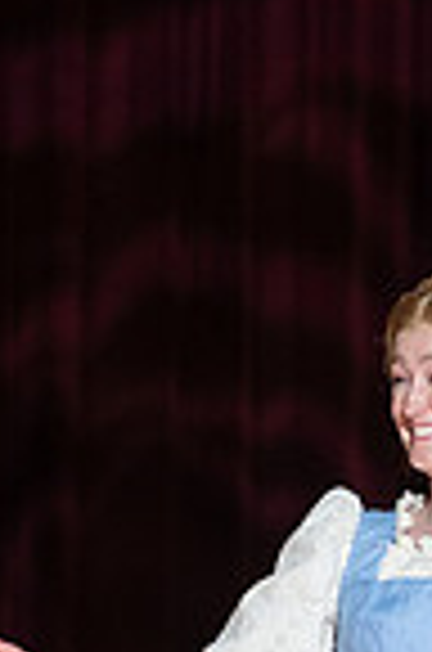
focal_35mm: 379
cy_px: 891
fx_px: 6854
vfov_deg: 5.4
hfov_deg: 3.6
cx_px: 680
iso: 640
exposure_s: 1/800
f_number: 2.8
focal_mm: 80
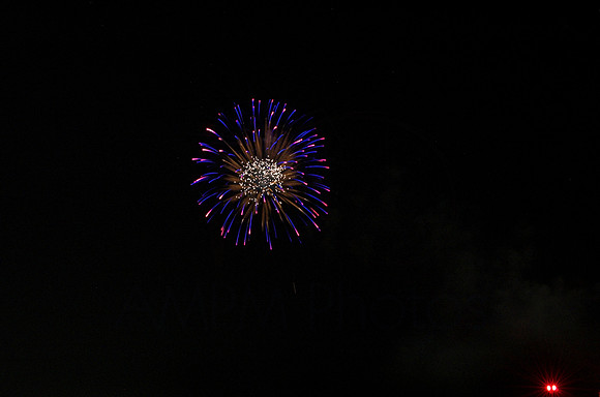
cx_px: 300
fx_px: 1247
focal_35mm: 75
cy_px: 198
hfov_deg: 27.0
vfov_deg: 18.1
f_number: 6.3
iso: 400
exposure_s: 1/1.3
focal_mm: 50
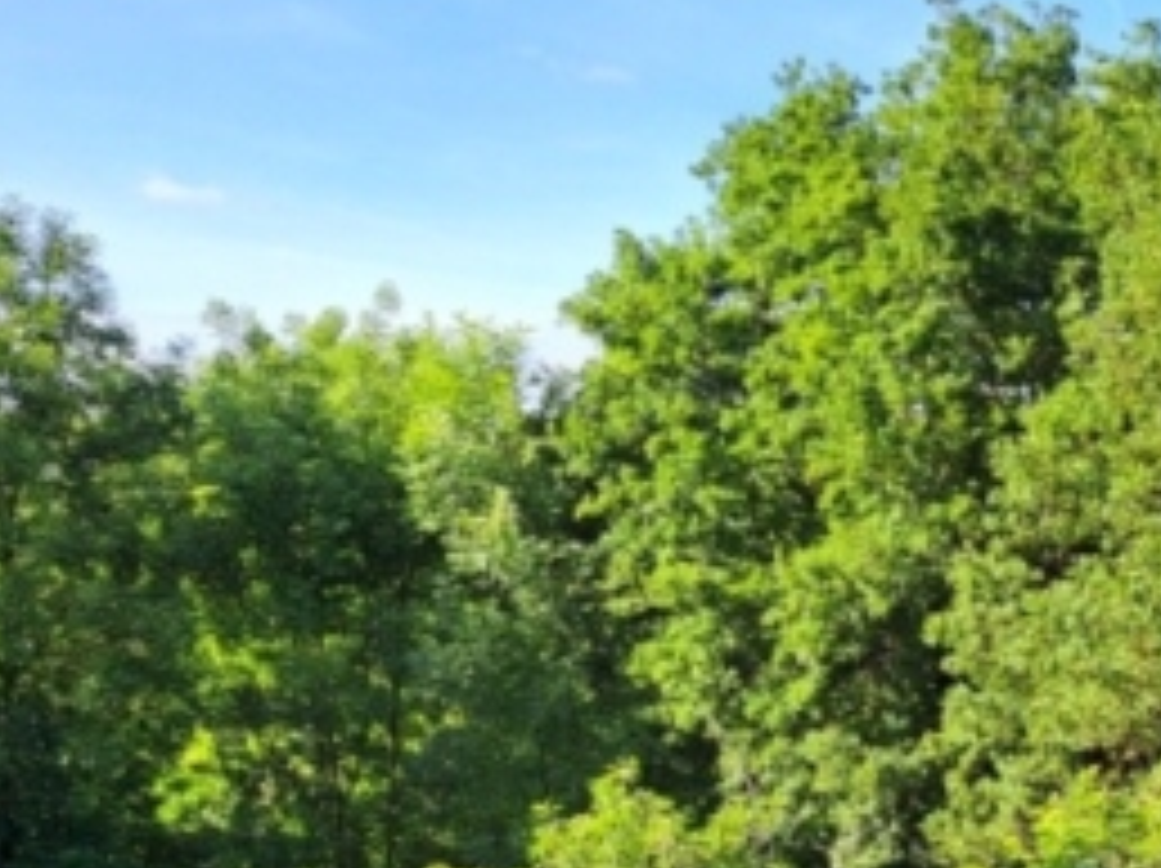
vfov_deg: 20.6
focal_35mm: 69
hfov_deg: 27.4
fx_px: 2312
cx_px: 1001
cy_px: 850
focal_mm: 5.23
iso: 50
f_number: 1.8
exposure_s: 1/373
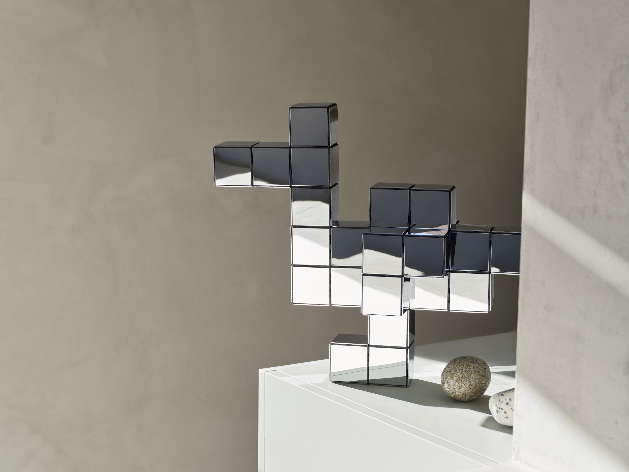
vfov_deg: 18.7
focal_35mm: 79
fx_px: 1435
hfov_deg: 24.7
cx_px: 314
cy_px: 236
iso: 640
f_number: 9
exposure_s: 1/125
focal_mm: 100
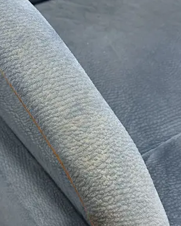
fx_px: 422
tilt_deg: -55.7
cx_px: 46
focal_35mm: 63
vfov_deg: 29.7
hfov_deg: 24.0
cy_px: 159
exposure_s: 1/50
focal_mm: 6.86
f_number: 1.78
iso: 400
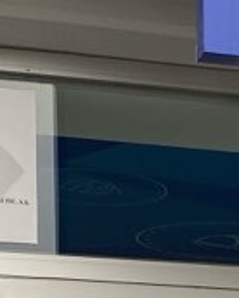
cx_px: 603
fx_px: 1818
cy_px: 591
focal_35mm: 206
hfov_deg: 7.0
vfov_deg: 8.8
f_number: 1.8
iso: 32
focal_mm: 4.25
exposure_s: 1/217
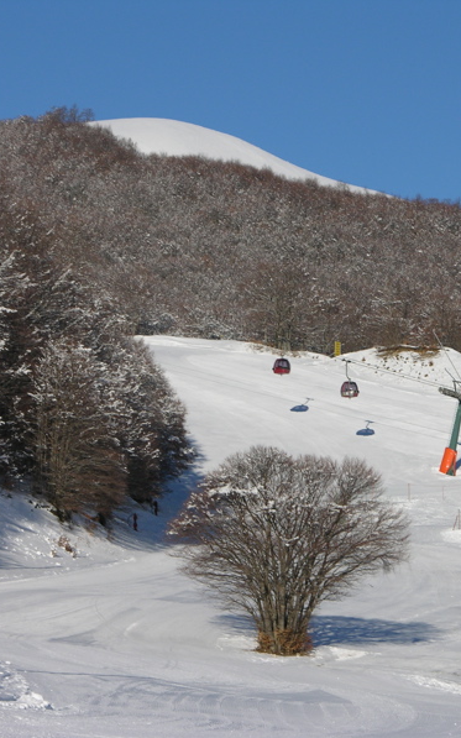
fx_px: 4001
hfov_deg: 6.6
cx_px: 382
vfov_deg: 10.5
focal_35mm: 199
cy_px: 370
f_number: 6.1
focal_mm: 34.7
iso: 50
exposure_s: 1/417
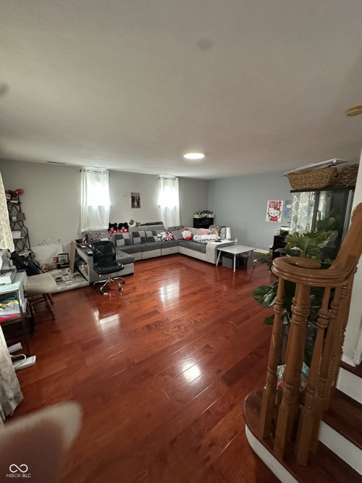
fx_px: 195
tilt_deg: -12.0
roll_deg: -0.1
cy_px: 242
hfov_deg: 85.7
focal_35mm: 14
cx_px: 181
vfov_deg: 102.1
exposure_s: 1/60
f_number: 2.2
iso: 500
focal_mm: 2.22
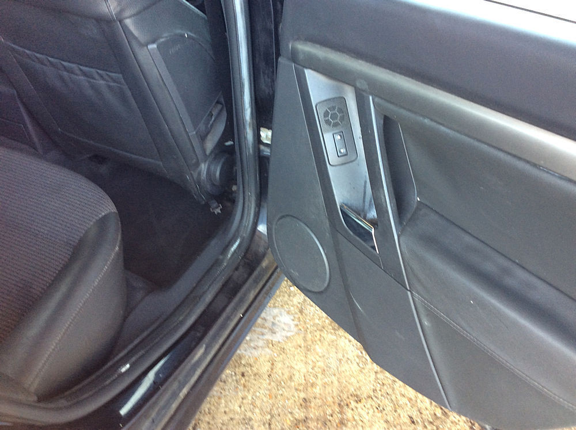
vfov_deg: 44.1
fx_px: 532
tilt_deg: -40.7
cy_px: 215
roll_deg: -0.2
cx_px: 288
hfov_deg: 56.9
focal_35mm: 32
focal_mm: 3.3
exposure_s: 1/25
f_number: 2.4
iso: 50
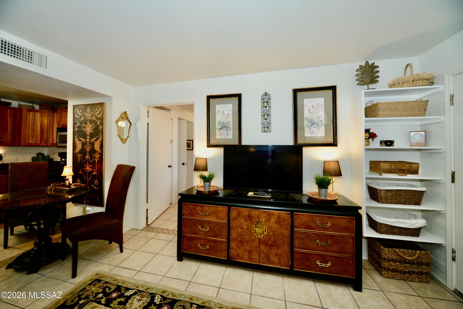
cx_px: 232
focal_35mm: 12
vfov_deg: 90.0
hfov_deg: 112.6
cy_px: 154
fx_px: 154
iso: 800
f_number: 7.1
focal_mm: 12
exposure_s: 1/60
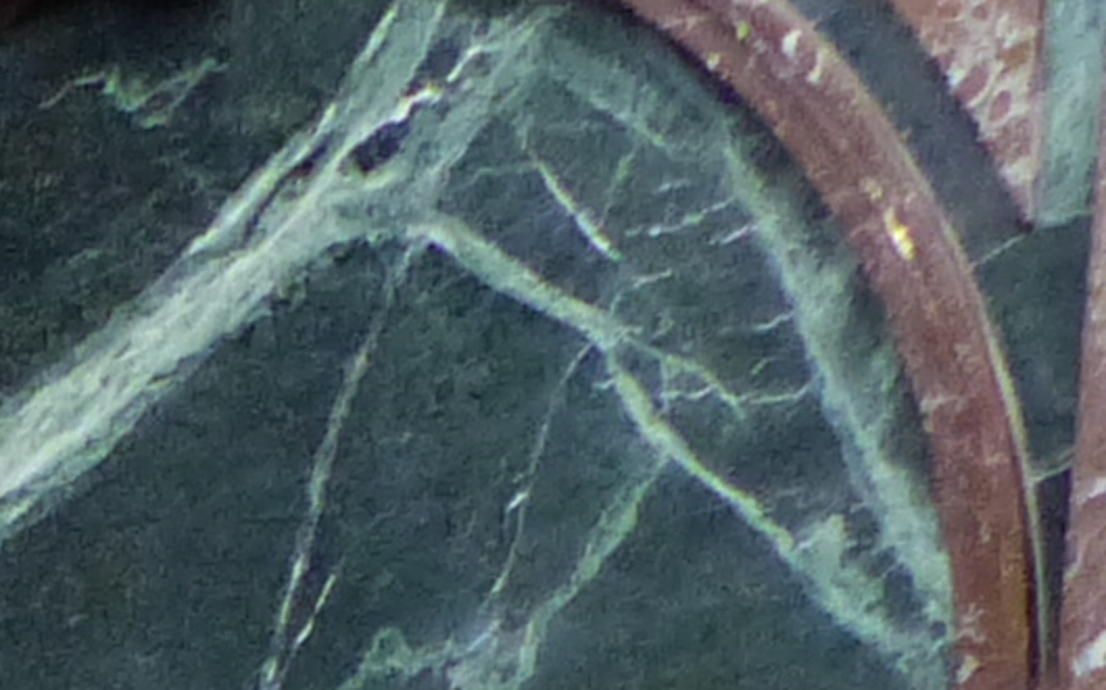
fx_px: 7715
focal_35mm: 256
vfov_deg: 4.7
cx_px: -1498
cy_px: 2691
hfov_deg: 7.7
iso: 400
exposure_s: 1/25
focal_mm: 5.7
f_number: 2.8
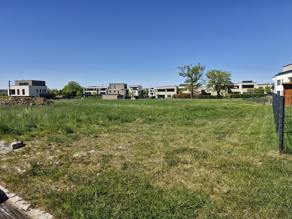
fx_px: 194
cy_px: 110
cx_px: 146
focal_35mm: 23
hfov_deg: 73.9
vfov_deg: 58.9
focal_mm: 5.54
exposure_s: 1/2376
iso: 50
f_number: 1.8
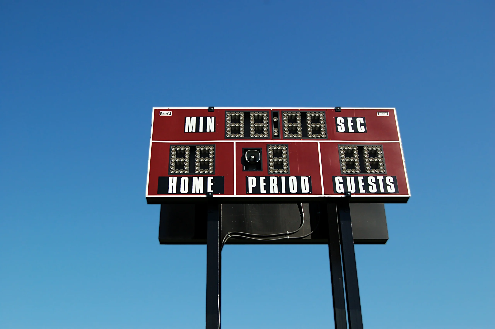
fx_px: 577
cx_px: 248
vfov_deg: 31.8
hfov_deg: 46.4
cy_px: 164
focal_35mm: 42
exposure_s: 1/1000
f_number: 7.1
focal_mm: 28
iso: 400
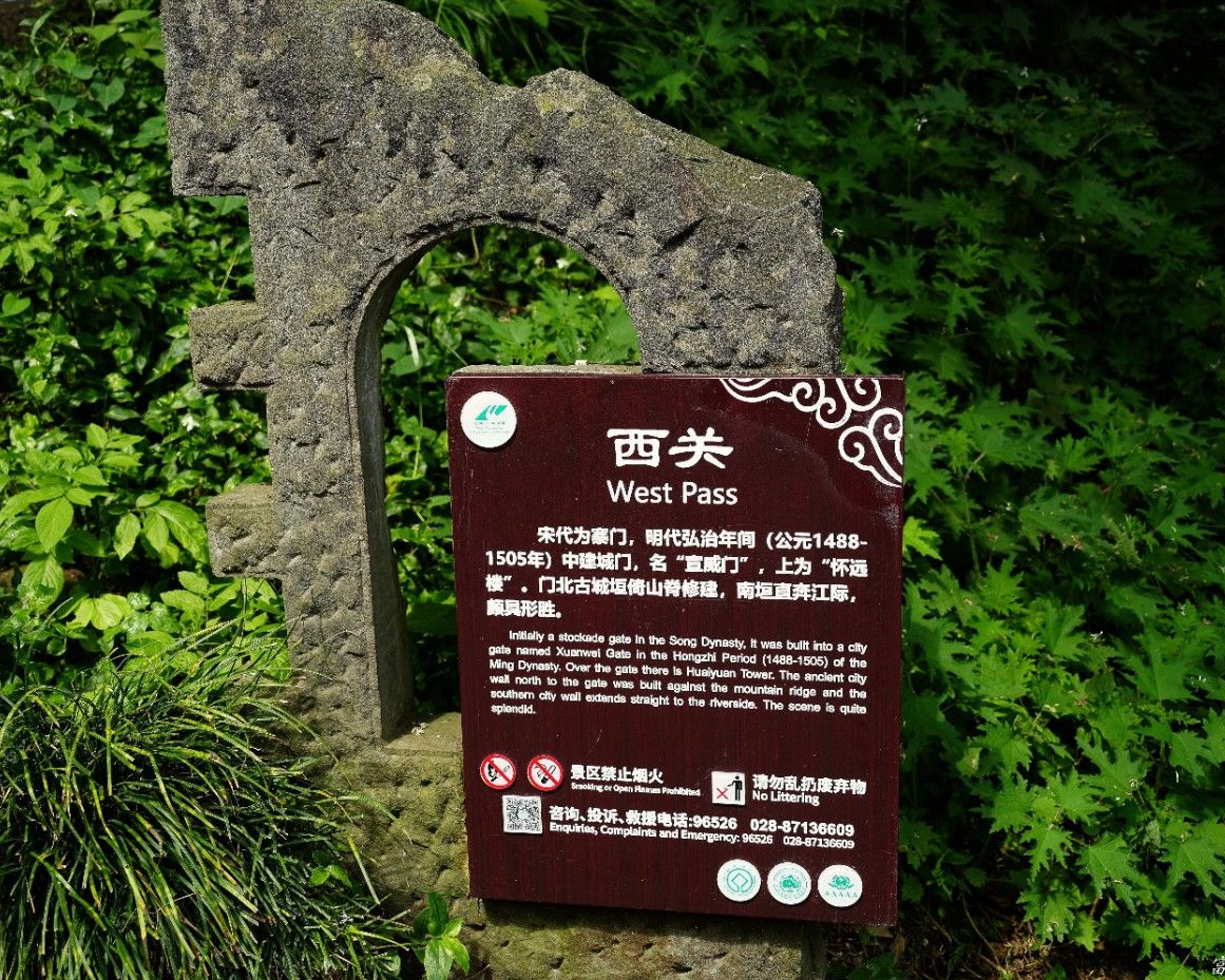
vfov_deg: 34.9
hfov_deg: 42.9
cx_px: 629
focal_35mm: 43
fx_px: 1559
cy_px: 490
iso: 100
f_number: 5
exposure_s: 1/125
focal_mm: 38
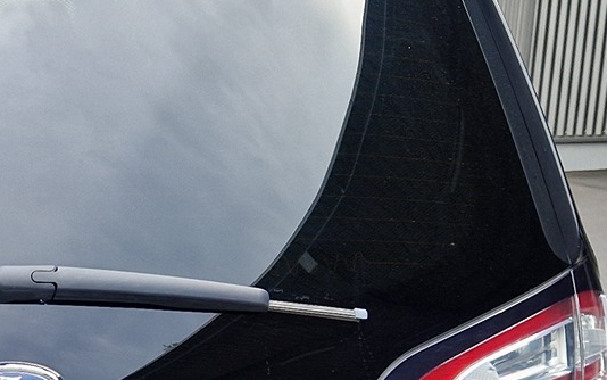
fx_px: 1522
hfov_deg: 21.4
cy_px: 456
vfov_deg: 13.8
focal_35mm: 92
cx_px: -63
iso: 50
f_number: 1.8
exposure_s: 1/180
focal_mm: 5.4
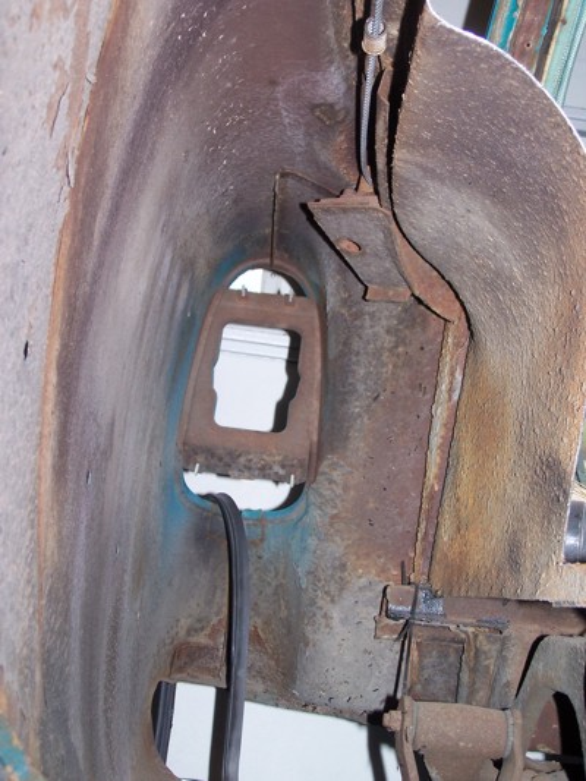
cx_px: 293
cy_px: 390
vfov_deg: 34.3
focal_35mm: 56
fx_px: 1263
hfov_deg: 26.1
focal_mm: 9.3
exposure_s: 1/60
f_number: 3.2
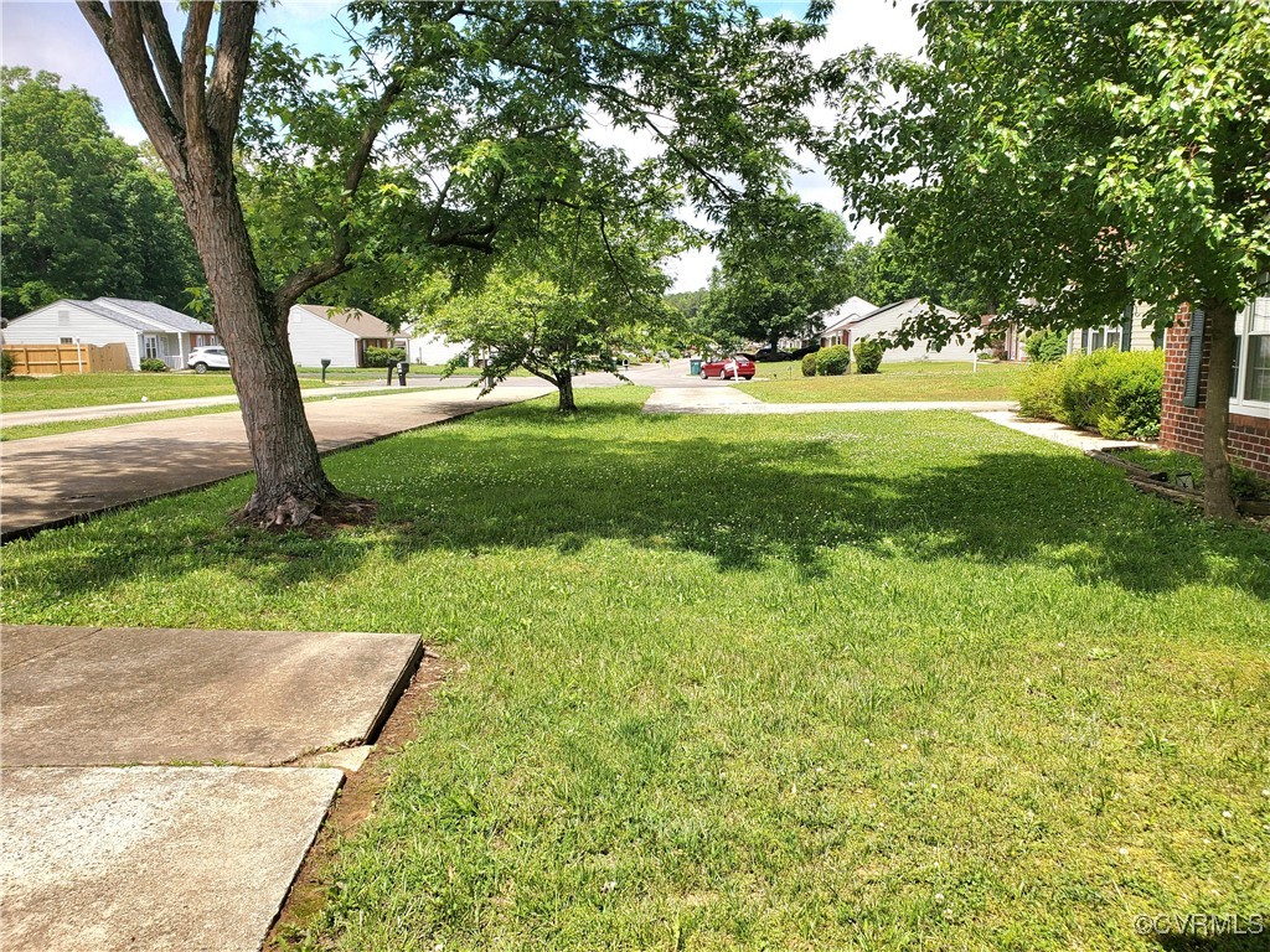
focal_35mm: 26
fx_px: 954
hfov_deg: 67.3
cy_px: 476
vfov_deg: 53.1
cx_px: 635
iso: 50
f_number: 2.4
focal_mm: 4.3
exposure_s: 1/1429
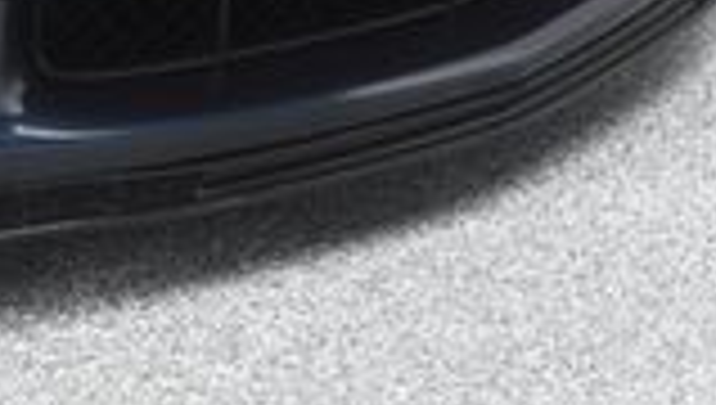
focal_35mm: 143
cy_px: -549
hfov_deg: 14.0
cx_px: -374
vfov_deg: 7.9
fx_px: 2719
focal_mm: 23
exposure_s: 1/160
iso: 100
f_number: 7.1
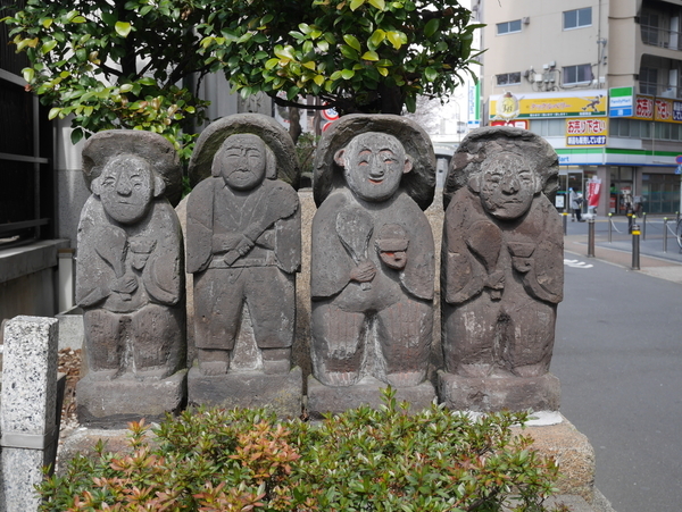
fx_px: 946
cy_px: 256
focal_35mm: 48
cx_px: 341
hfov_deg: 39.6
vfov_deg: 30.3
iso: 200
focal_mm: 24
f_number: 6.3
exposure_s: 1/200
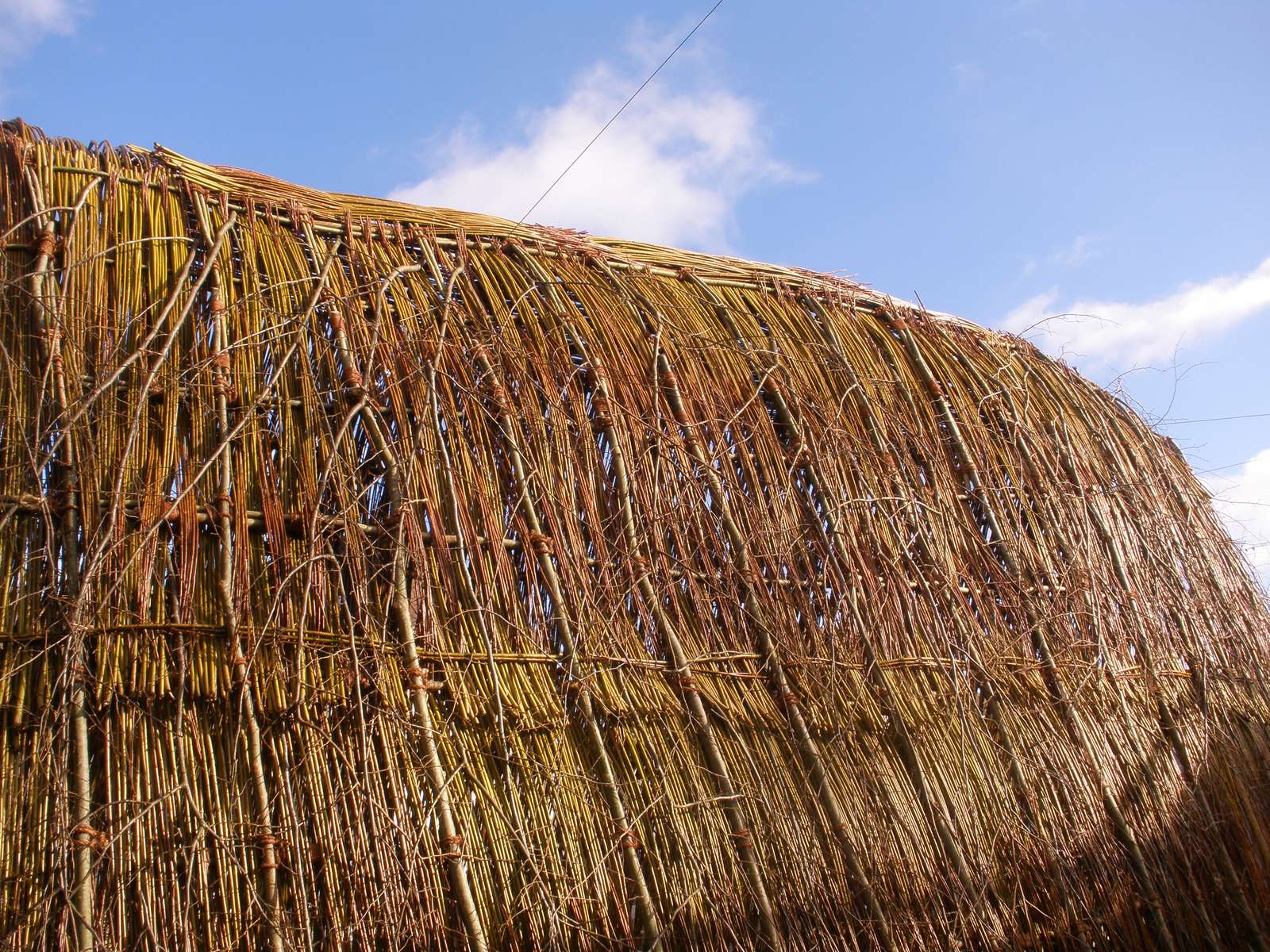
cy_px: 476
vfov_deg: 39.7
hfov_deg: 51.4
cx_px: 635
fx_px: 1321
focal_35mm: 36
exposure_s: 1/160
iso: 80
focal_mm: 6.3
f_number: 5.6
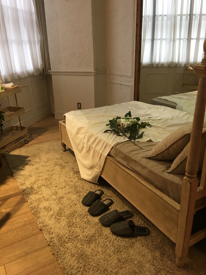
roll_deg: +0.8
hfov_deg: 48.2
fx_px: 230
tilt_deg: -20.6
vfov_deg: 61.7
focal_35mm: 29
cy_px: 138
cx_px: 103
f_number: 2.2
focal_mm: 4.15
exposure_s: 1/15
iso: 32
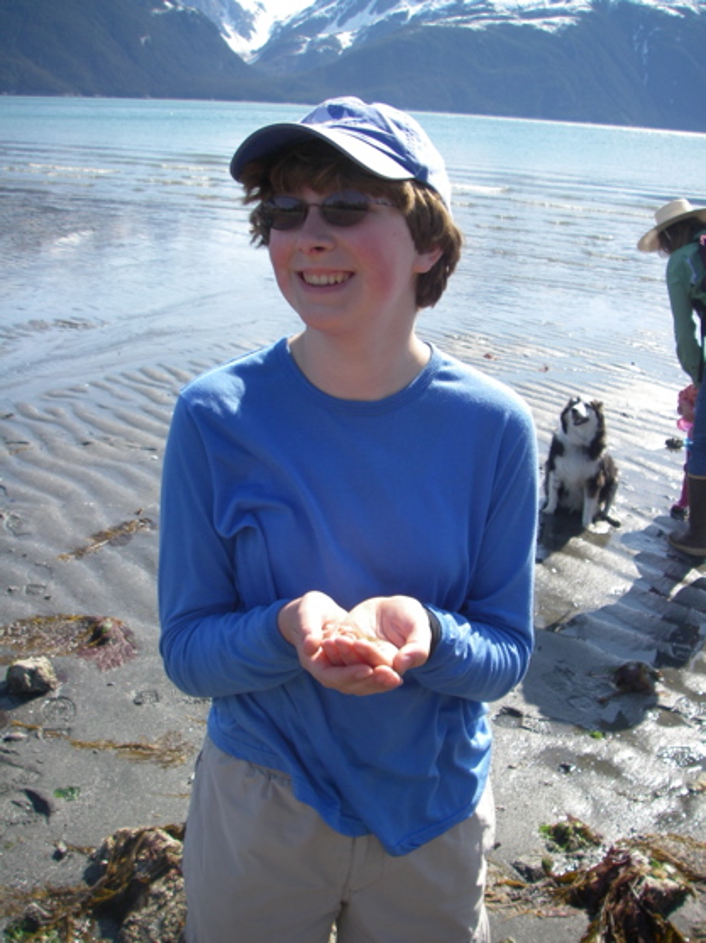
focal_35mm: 38
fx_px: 1035
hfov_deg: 37.7
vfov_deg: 49.0
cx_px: 353
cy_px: 472
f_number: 3.3
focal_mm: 6.3
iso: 64
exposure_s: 1/400
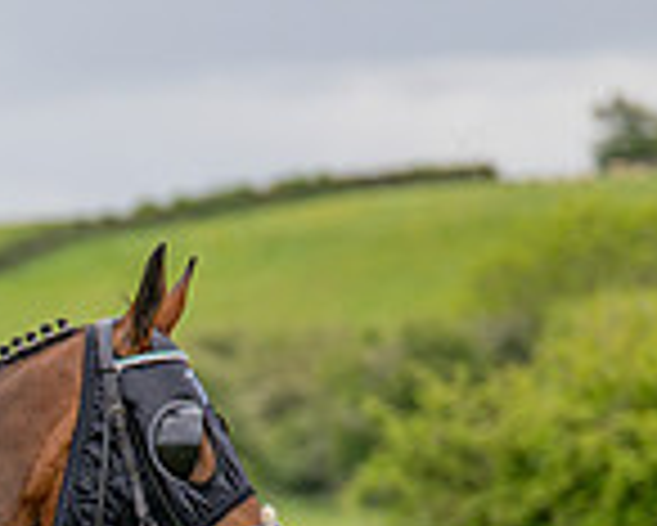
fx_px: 8717
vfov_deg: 3.5
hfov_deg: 4.2
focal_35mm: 448
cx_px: -841
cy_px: 701
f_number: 2.8
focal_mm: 103
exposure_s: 1/1250
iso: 200
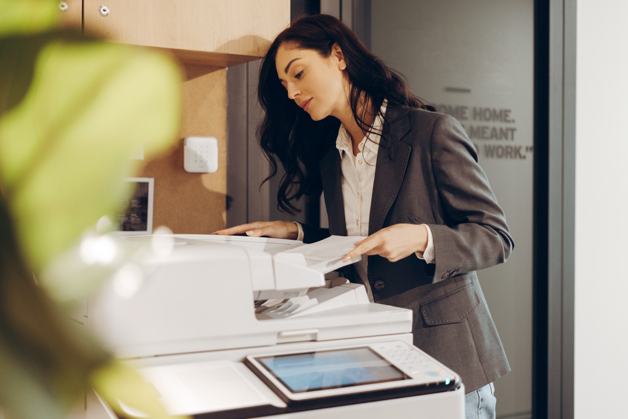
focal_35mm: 50
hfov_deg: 39.6
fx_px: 872
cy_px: 210
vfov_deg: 27.0
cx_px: 314
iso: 400
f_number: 1.8
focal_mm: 50
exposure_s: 1/100
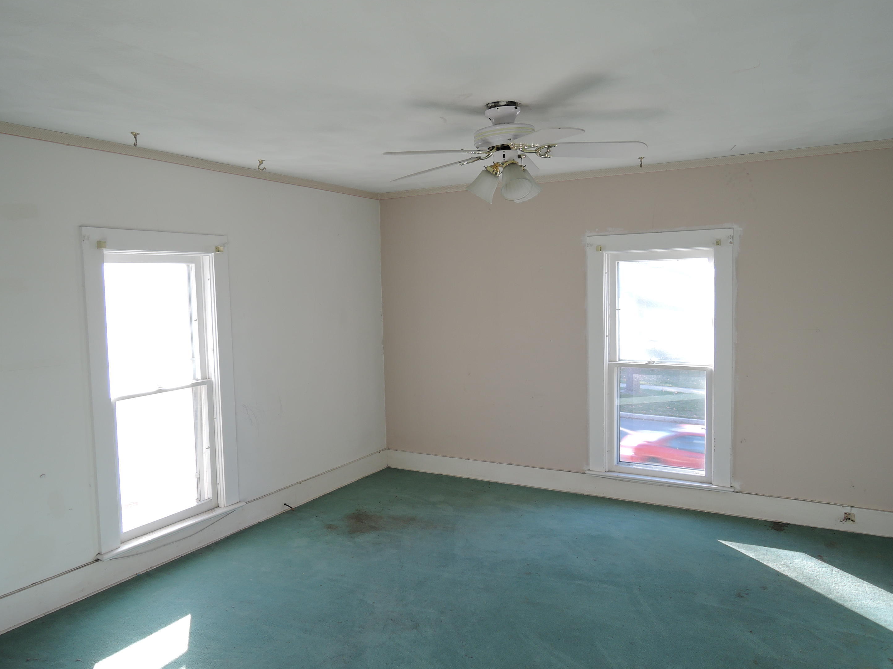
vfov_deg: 54.9
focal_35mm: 25
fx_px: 645
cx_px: 435
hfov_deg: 69.4
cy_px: 325
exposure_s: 1/30
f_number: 2.8
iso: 80
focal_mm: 5.1
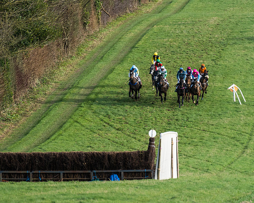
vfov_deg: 2.6
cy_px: 65
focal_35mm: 595
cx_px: 164
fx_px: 4472
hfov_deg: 3.3
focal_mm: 244
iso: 400
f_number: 4
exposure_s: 1/1600
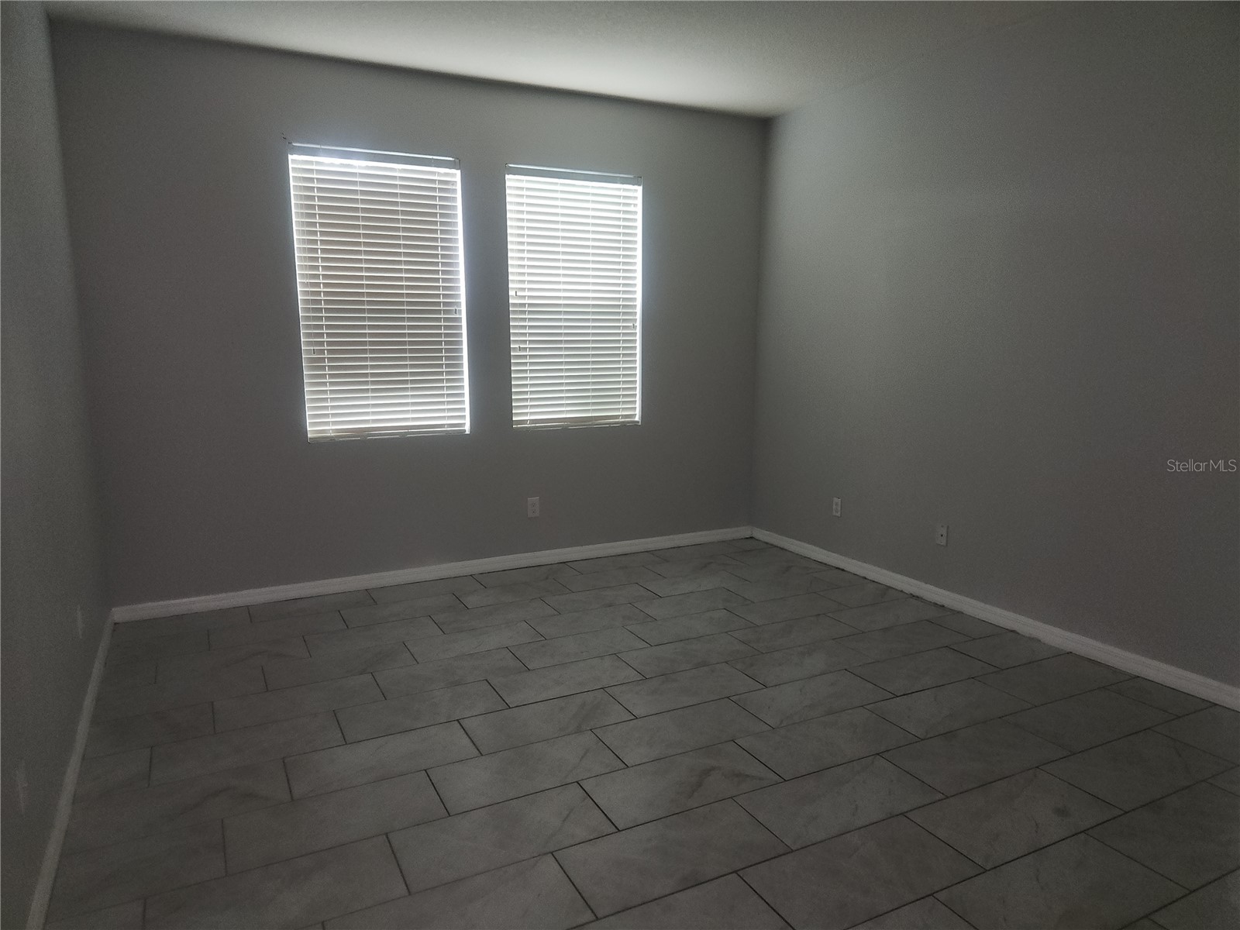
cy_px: 465
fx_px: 824
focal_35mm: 23
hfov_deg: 73.9
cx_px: 620
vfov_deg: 58.9
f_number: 1.8
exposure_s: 1/20
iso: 125
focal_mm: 5.4
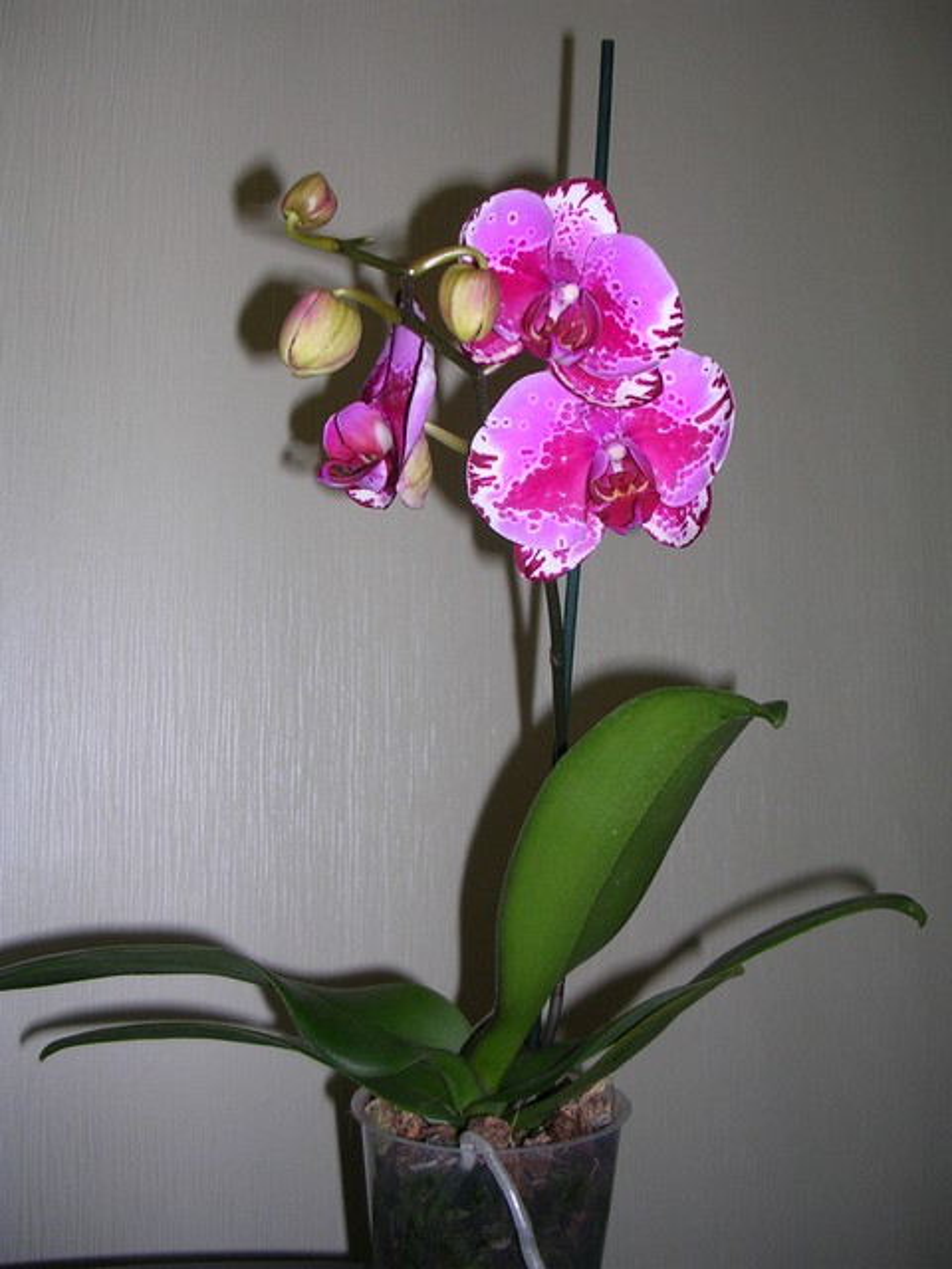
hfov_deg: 37.7
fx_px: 1393
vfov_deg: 49.0
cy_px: 634
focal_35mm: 38
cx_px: 476
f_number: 2.8
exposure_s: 1/60.1
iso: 50
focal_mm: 5.8
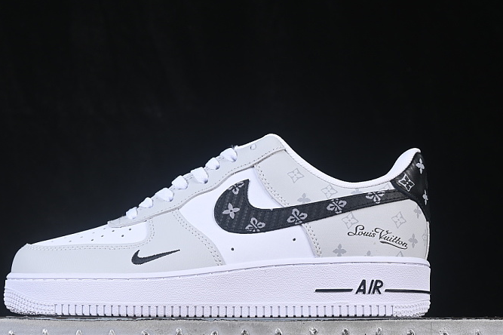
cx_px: 219
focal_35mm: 90
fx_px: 1257
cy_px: 192
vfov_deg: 15.2
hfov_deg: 22.6
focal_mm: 50
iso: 160
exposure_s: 1/60
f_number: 8
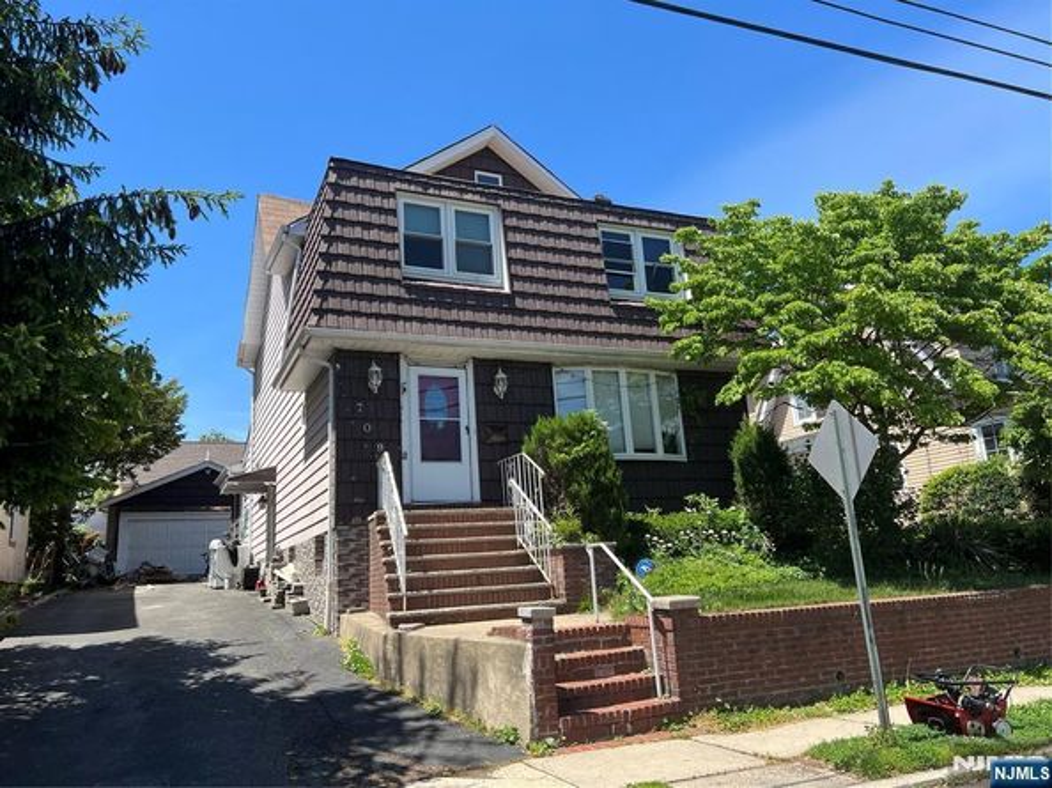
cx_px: 526
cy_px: 394
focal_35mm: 26
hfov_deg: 67.3
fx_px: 790
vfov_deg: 53.0
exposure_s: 1/2457
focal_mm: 5.7
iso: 50
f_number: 1.5
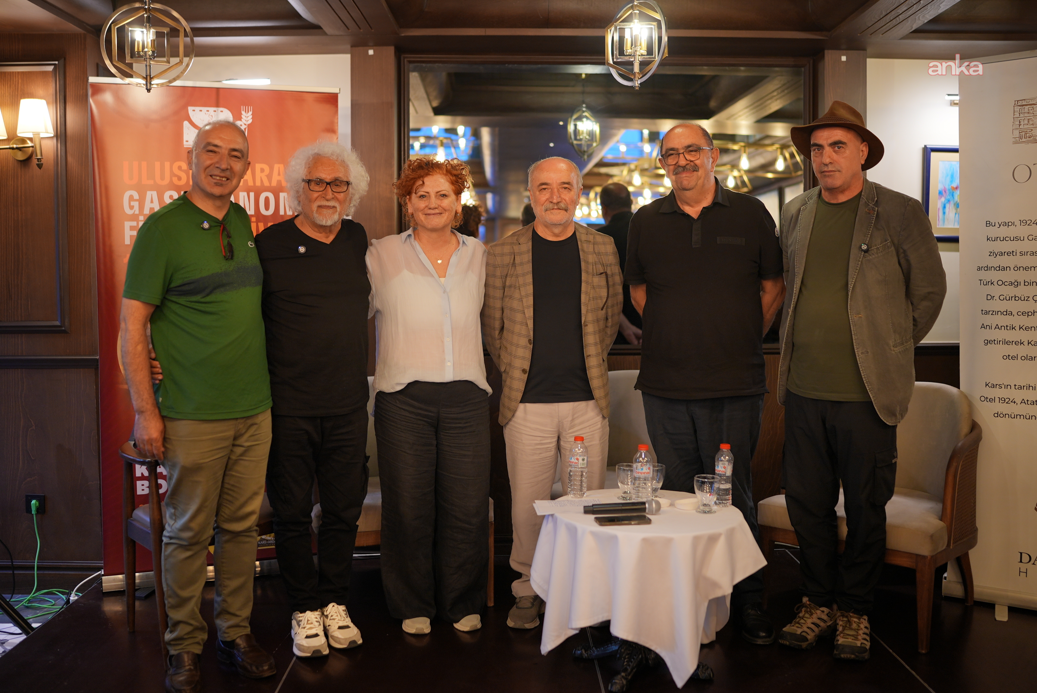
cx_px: 518
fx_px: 1009
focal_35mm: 35
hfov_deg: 54.4
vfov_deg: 37.9
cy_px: 346
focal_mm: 35
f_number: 1.4
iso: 200
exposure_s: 1/50
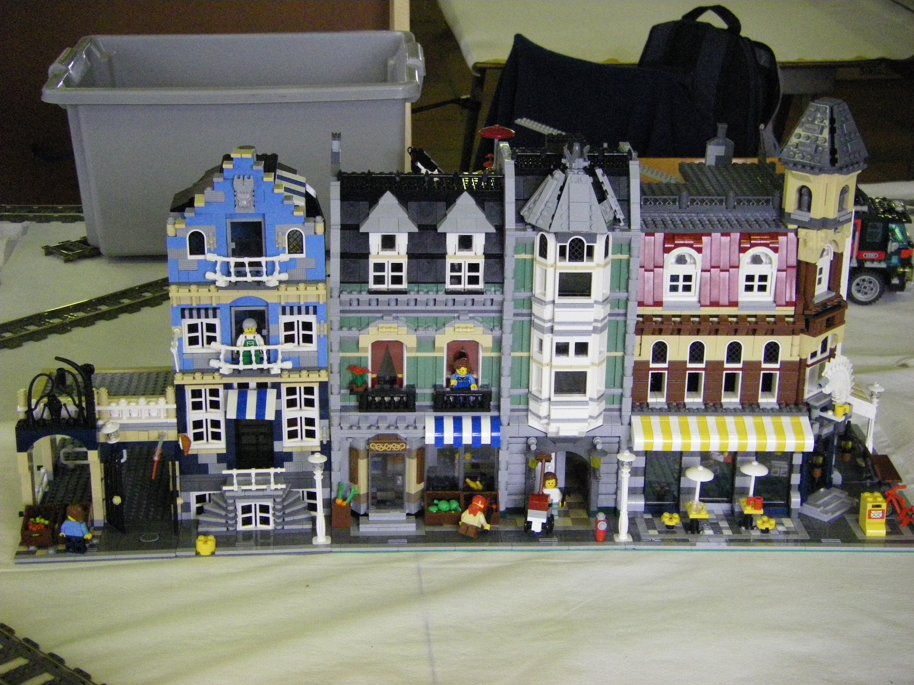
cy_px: 342
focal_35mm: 70
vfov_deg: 21.0
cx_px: 457
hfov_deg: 27.8
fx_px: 1848
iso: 800
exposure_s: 1/50
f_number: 3.8
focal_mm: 11.5
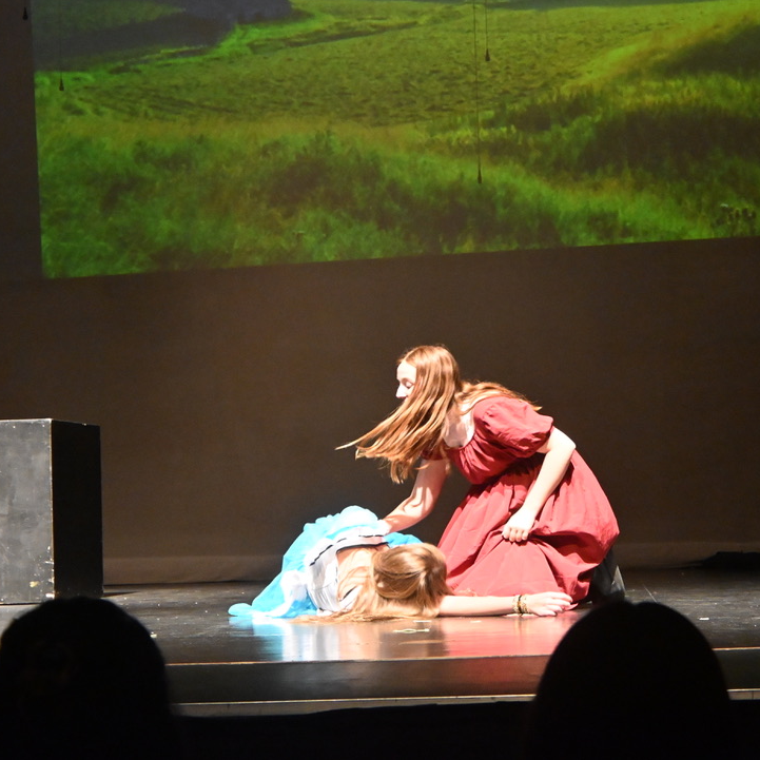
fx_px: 2385
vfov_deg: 18.1
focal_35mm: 96
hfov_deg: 18.1
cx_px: 424
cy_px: 379
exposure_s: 1/60
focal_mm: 50
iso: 7200
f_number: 6.3
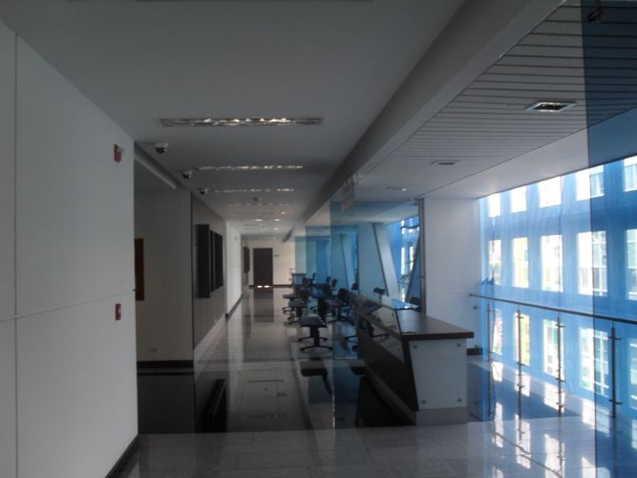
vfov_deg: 40.7
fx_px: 644
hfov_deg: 52.6
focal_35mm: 35
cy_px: 239
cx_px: 318
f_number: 3.2
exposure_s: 1/45
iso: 100
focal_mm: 6.3
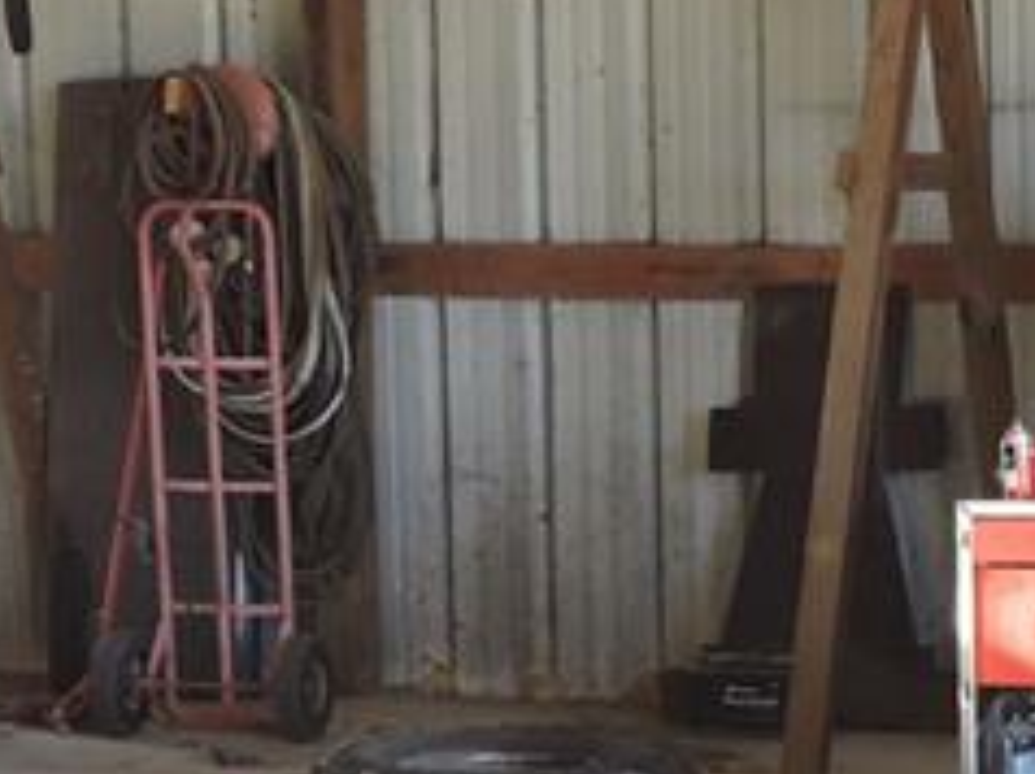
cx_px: 1057
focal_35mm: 142
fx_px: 4241
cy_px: 778
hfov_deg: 13.7
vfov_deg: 10.3
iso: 160
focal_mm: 5.9
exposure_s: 1/50
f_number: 3.2
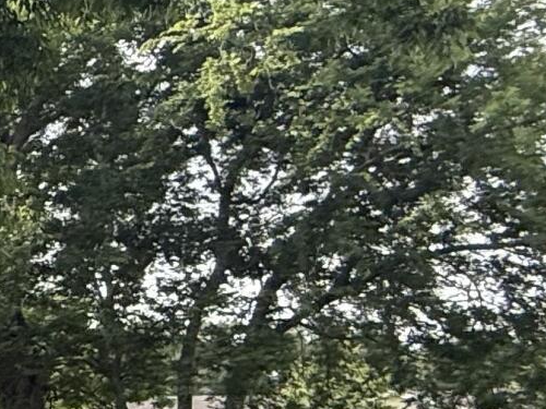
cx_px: -881
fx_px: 1325
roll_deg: -2.1
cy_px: 297
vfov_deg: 17.5
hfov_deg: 13.5
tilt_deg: +7.9
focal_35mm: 84
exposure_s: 1/510
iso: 64
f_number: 2.2
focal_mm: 2.22
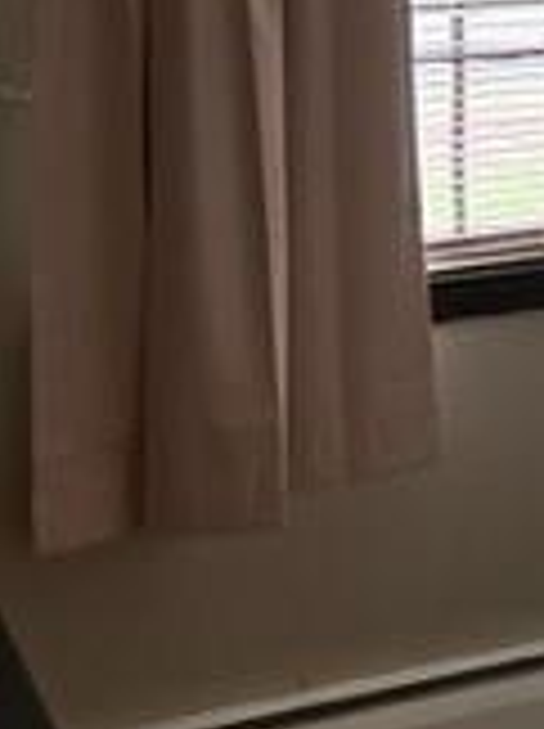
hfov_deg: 12.6
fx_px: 2164
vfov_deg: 18.3
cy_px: -86
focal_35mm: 103
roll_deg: +1.4
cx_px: 1075
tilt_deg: -4.9
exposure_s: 1/60
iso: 400
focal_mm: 5.7
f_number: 1.5
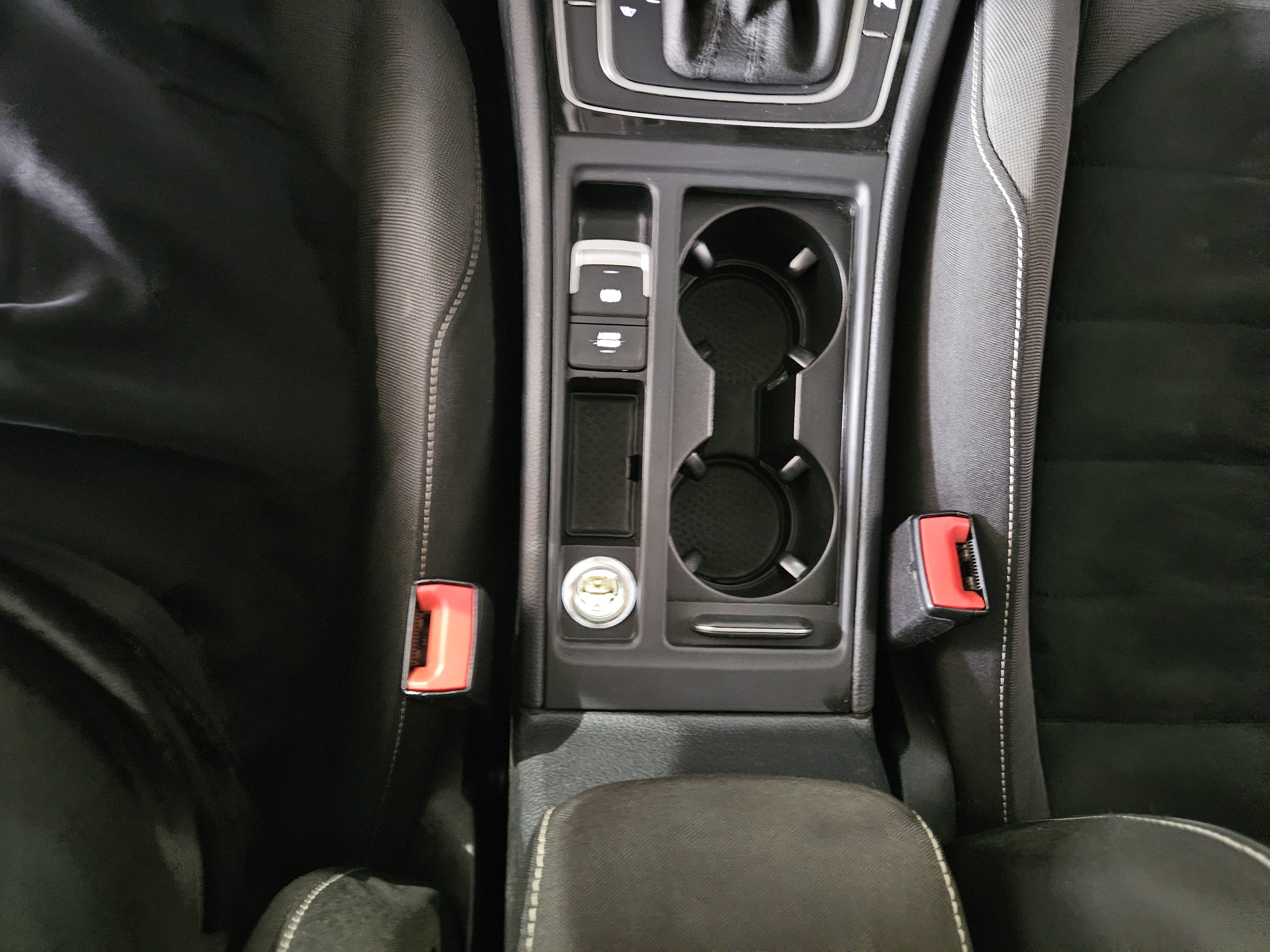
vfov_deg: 58.9
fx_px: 844
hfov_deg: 73.9
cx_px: 635
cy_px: 476
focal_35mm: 23
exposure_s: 1/15
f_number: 1.8
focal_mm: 5.4
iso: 1250
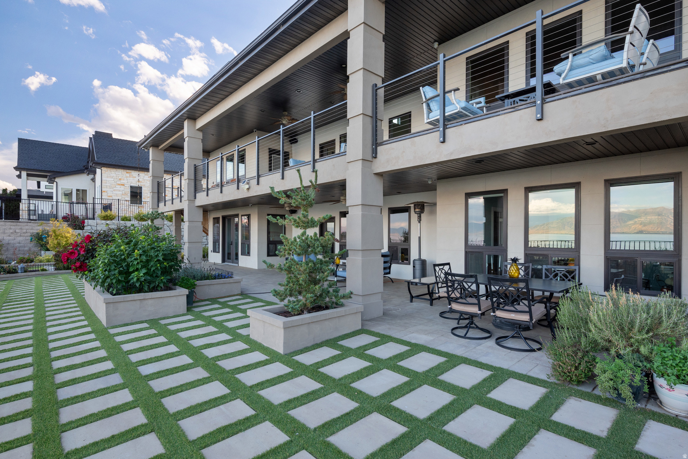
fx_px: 335
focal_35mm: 18
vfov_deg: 68.9
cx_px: 344
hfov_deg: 91.6
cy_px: 230
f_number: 8
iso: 800
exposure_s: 1/15
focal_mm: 17.5
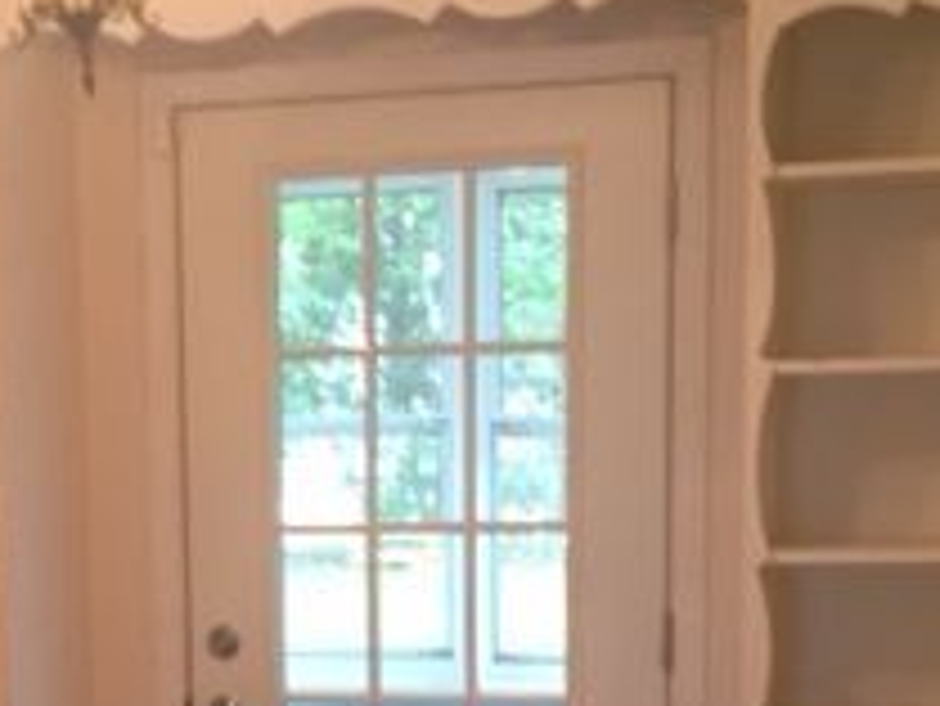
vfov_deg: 13.6
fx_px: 2907
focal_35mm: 107
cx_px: 166
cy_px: 773
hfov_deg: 18.2
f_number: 2.4
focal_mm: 4.28
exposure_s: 1/20
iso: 80
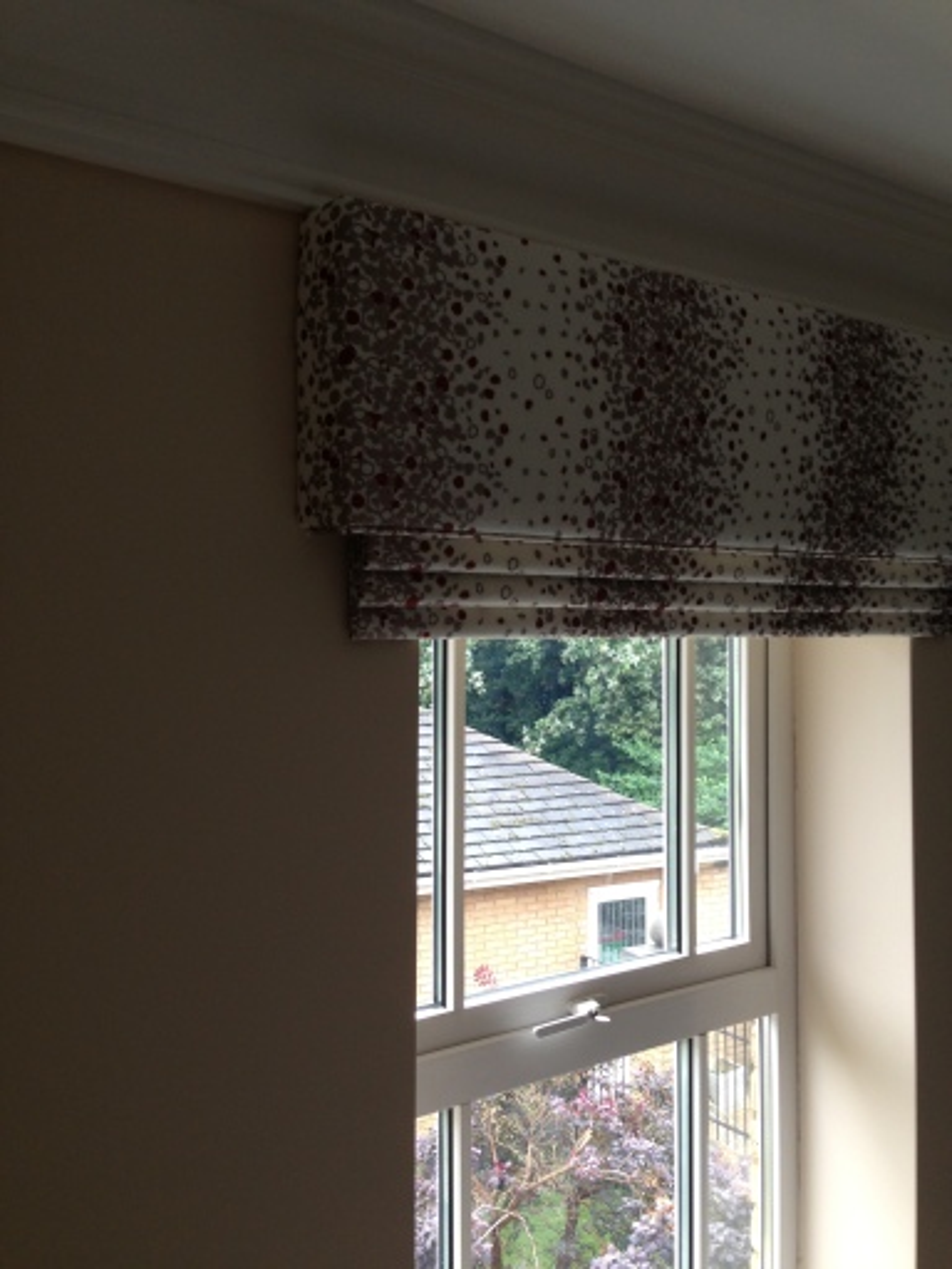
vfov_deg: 55.4
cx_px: 476
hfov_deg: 42.9
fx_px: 1210
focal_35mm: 33
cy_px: 634
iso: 64
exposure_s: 1/30
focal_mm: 4.13
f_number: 2.4
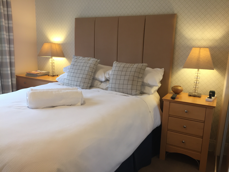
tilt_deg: -12.5
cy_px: 86
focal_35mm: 29
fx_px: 192
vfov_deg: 48.2
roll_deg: -1.3
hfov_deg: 61.7
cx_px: 114
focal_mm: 4.15
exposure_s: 1/33
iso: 80
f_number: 2.2
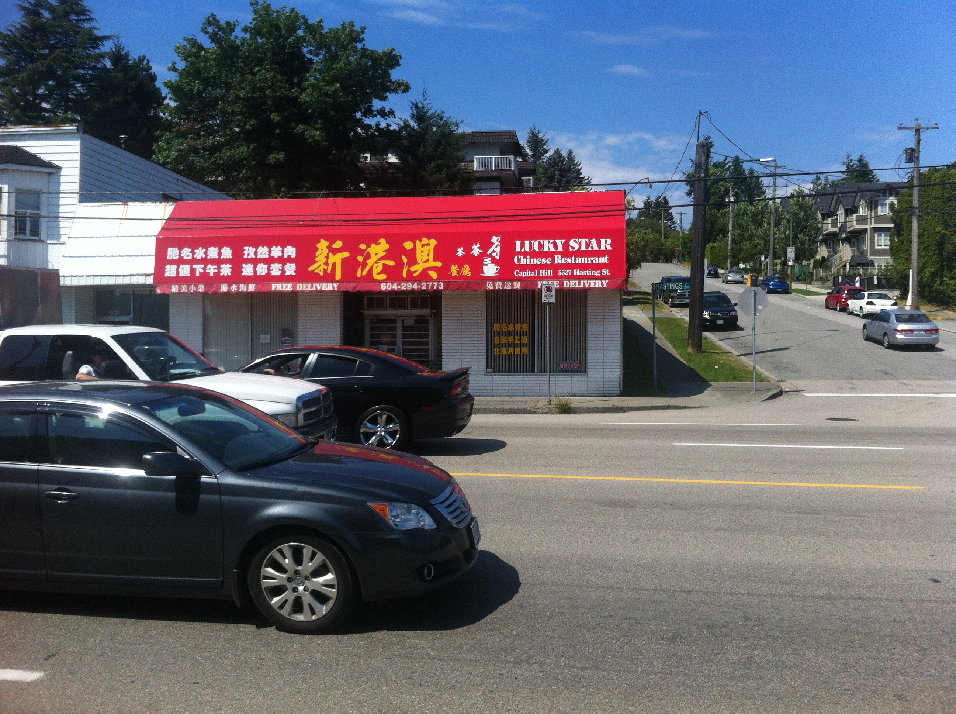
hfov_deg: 52.7
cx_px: 478
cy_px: 357
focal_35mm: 35
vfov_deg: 40.6
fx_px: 965
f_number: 2.8
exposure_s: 1/1588
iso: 80
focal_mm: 3.85
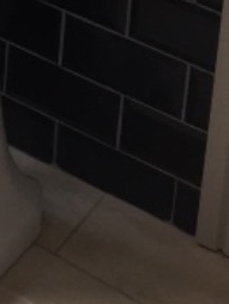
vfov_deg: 12.4
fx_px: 1206
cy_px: -334
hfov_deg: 10.1
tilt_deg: -17.9
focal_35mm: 137
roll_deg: +0.1
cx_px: -206
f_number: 2.2
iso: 50
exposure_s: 1/100
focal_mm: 4.15
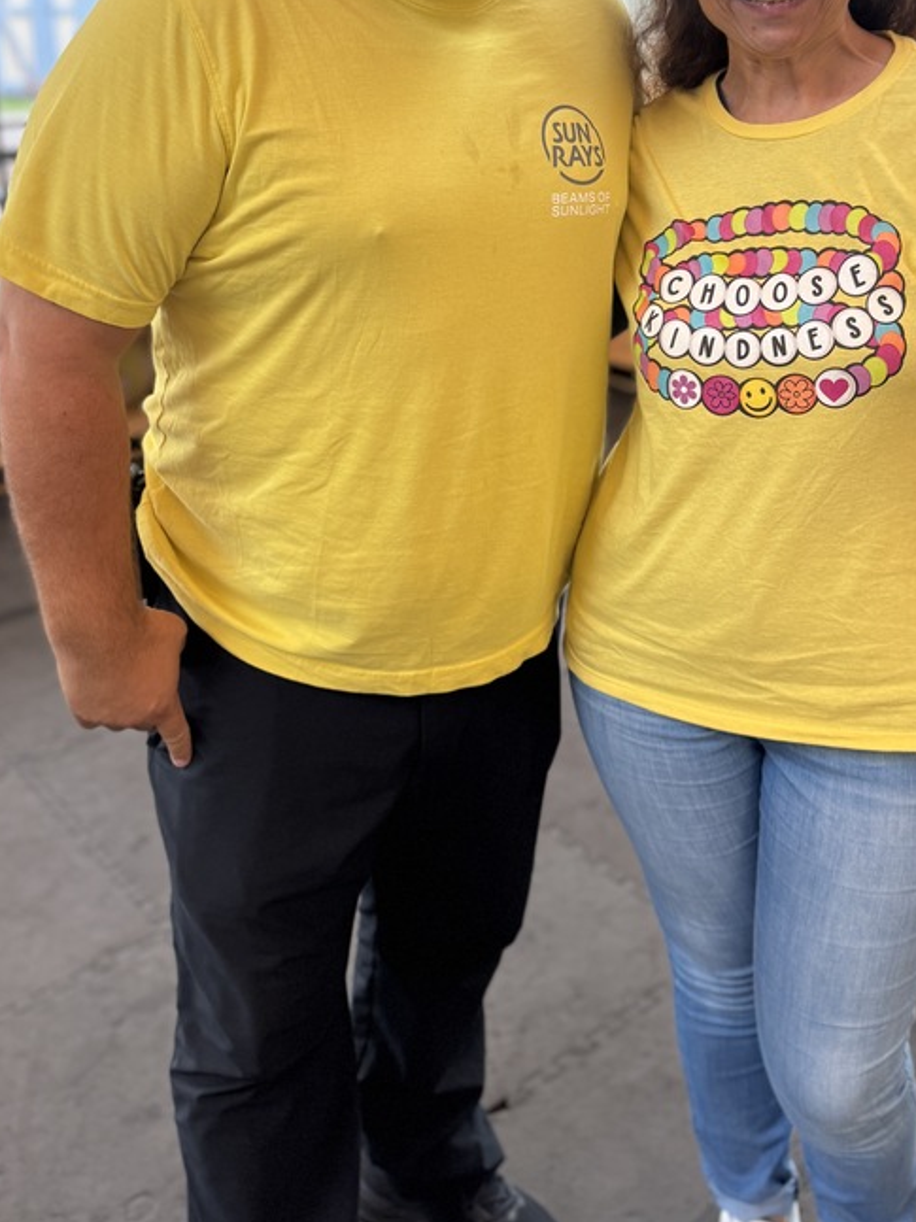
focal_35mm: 38
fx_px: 1341
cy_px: 297
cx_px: 538
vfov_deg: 47.1
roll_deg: +1.2
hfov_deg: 37.6
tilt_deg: -16.6
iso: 125
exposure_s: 1/60
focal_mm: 6.76
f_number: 1.78
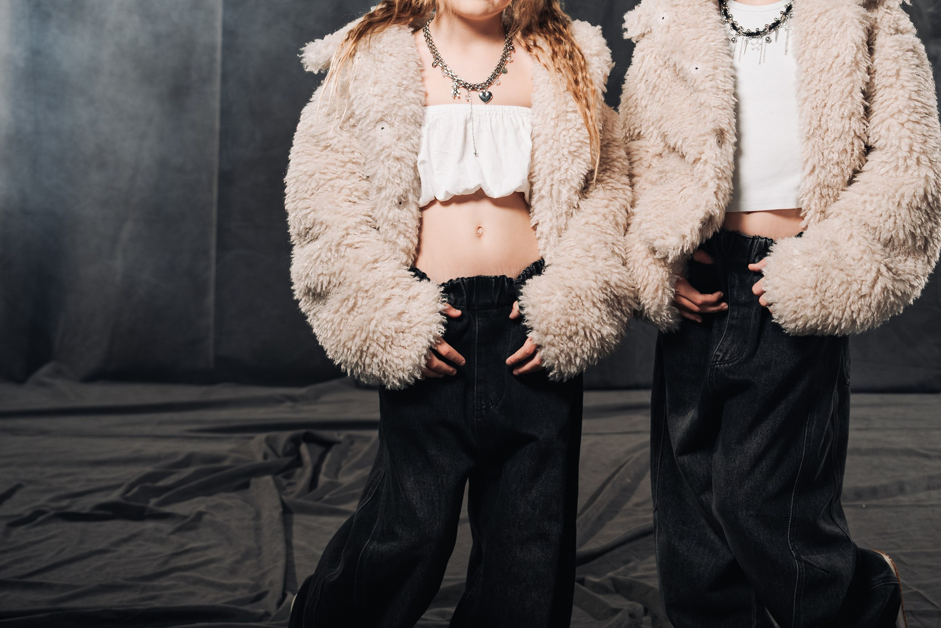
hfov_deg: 31.1
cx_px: 653
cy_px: 242
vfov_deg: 21.2
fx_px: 1673
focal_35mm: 64
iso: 400
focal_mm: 36
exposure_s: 1/125
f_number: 3.5
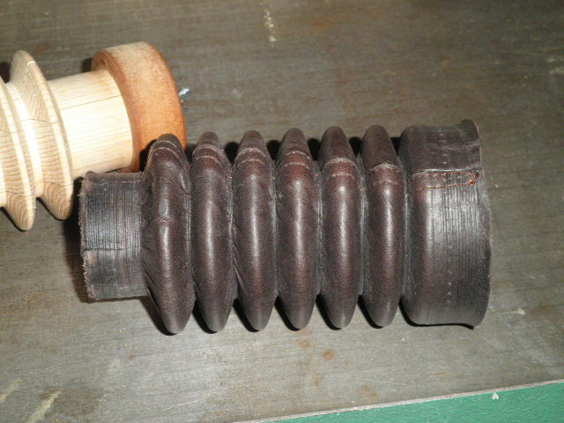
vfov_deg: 24.4
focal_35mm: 60
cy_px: 212
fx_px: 978
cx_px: 282
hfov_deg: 32.2
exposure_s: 1/80
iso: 160
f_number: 3.9
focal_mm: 10.7
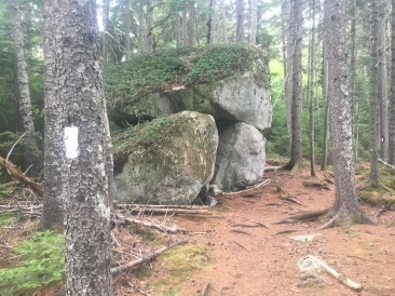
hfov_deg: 61.7
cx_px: 198
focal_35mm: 29
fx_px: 331
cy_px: 148
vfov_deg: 48.2
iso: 64
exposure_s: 1/30
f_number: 2.2
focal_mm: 4.15
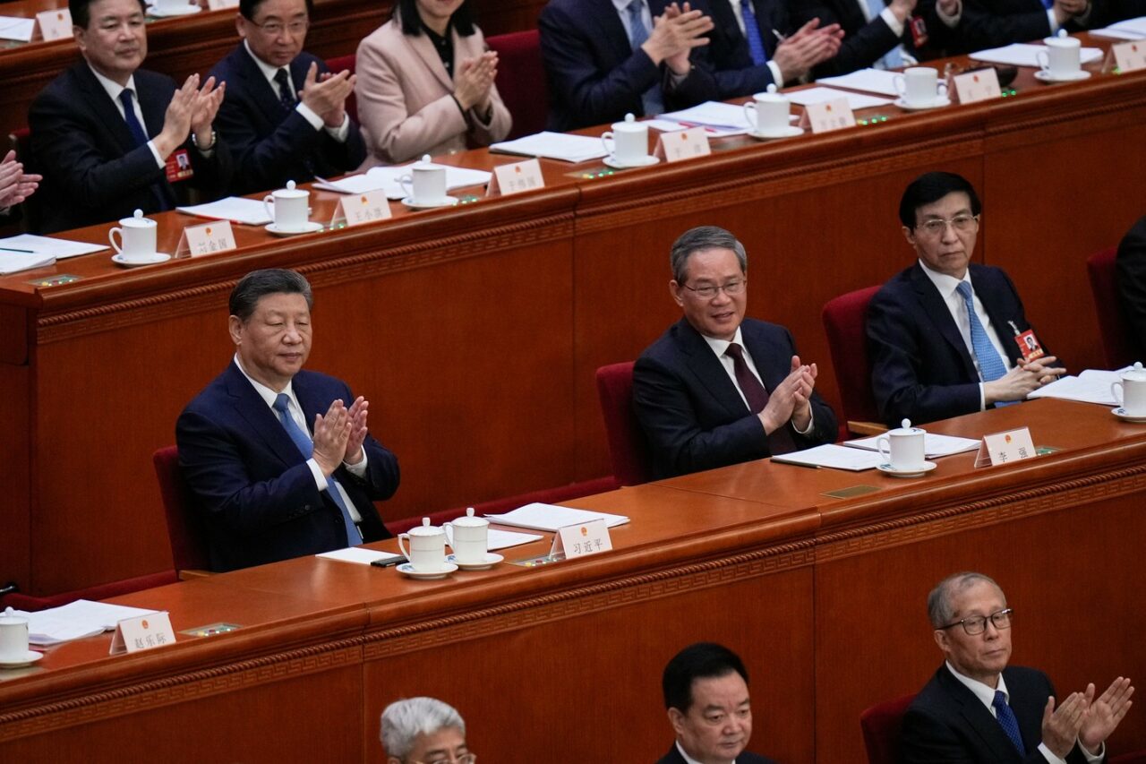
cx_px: 573
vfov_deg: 2.3
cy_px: 382
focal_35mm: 600
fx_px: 19096
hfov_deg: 3.4
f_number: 2.8
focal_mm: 400
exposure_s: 1/800
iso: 2500
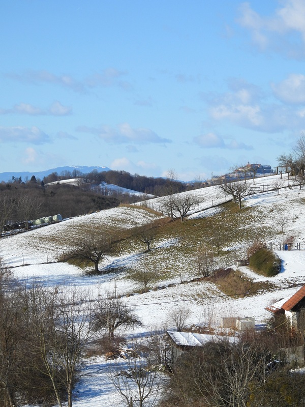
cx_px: 152
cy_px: 204
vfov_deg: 13.2
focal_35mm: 150
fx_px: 1762
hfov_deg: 9.9
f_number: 4.5
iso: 100
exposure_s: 1/1250
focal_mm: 26.8
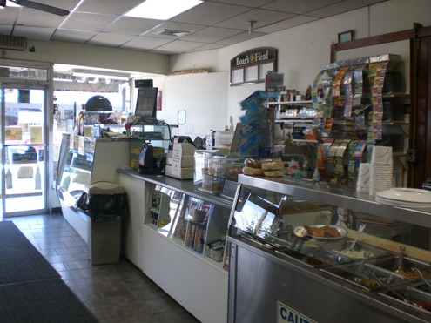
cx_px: 216
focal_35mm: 38
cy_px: 162
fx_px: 473
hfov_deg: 49.0
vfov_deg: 37.7
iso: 200
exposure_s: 1/80
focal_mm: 6.3
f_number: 3.1
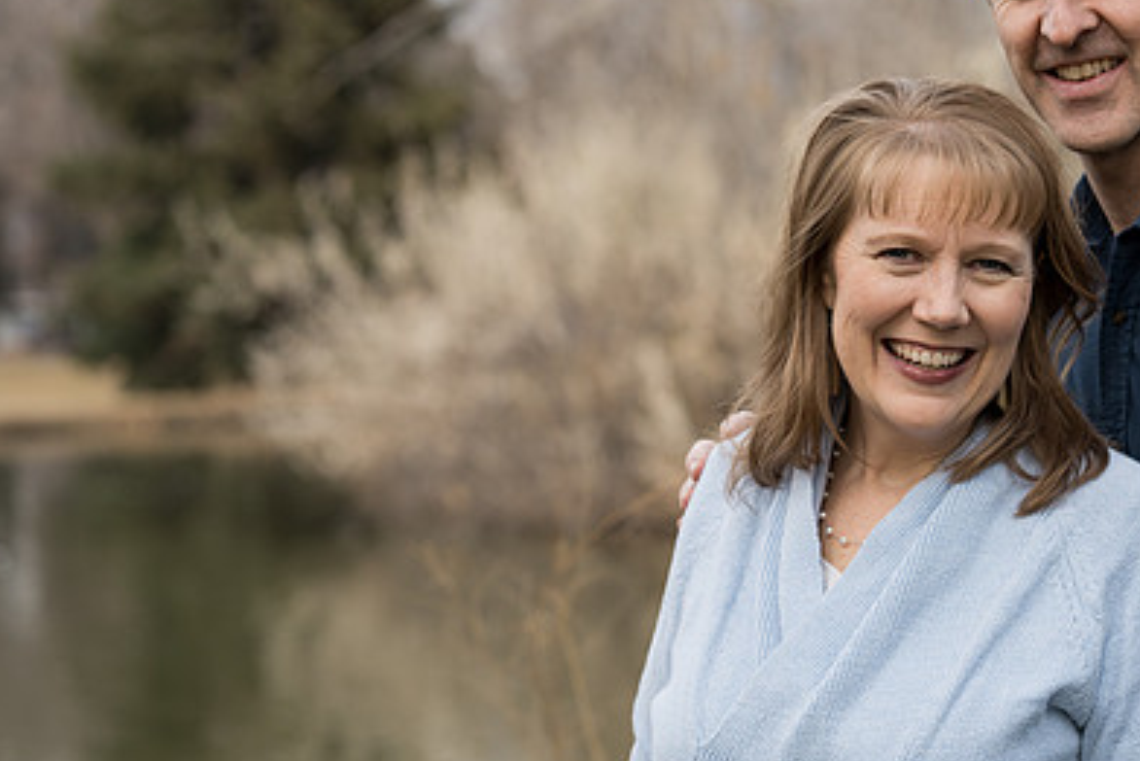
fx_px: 3991
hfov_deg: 16.2
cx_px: 808
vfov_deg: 10.9
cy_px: 287
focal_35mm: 126
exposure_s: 1/250
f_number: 4
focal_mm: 85
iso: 200
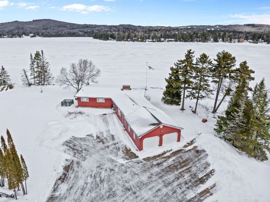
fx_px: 187
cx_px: 135
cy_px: 101
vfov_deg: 56.7
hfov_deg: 71.6
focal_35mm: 24
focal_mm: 12.29
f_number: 2.8
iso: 100
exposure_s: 1/800
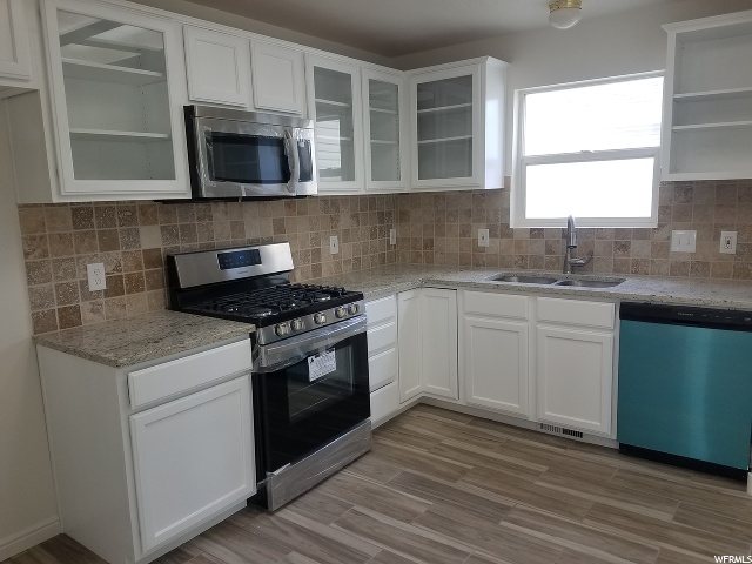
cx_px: 376
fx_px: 565
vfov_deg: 53.1
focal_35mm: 26
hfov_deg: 67.3
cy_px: 282
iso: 40
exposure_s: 1/121
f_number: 1.7
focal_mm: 4.2
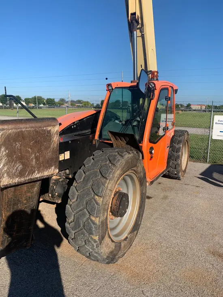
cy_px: 148
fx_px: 223
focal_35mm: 26
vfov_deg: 67.3
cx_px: 112
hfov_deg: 53.1
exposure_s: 1/2114
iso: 25
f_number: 1.8
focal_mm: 4.25
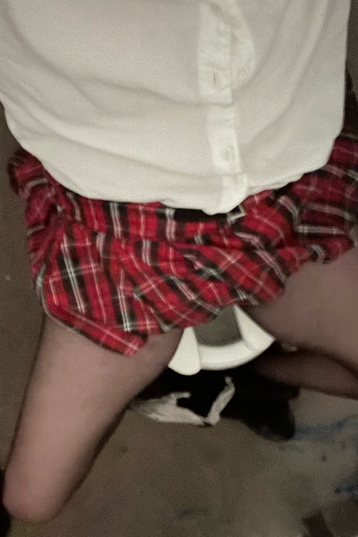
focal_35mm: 37
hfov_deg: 35.9
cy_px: 312
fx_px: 552
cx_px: 161
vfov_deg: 51.7
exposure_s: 1/8
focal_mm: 2.69
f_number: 1.9
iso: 640
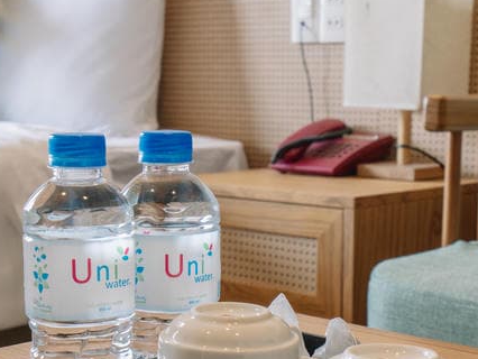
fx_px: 1091
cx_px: 276
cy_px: 271
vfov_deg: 18.6
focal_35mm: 79
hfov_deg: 24.7
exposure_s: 1/60
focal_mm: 35
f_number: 9
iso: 500
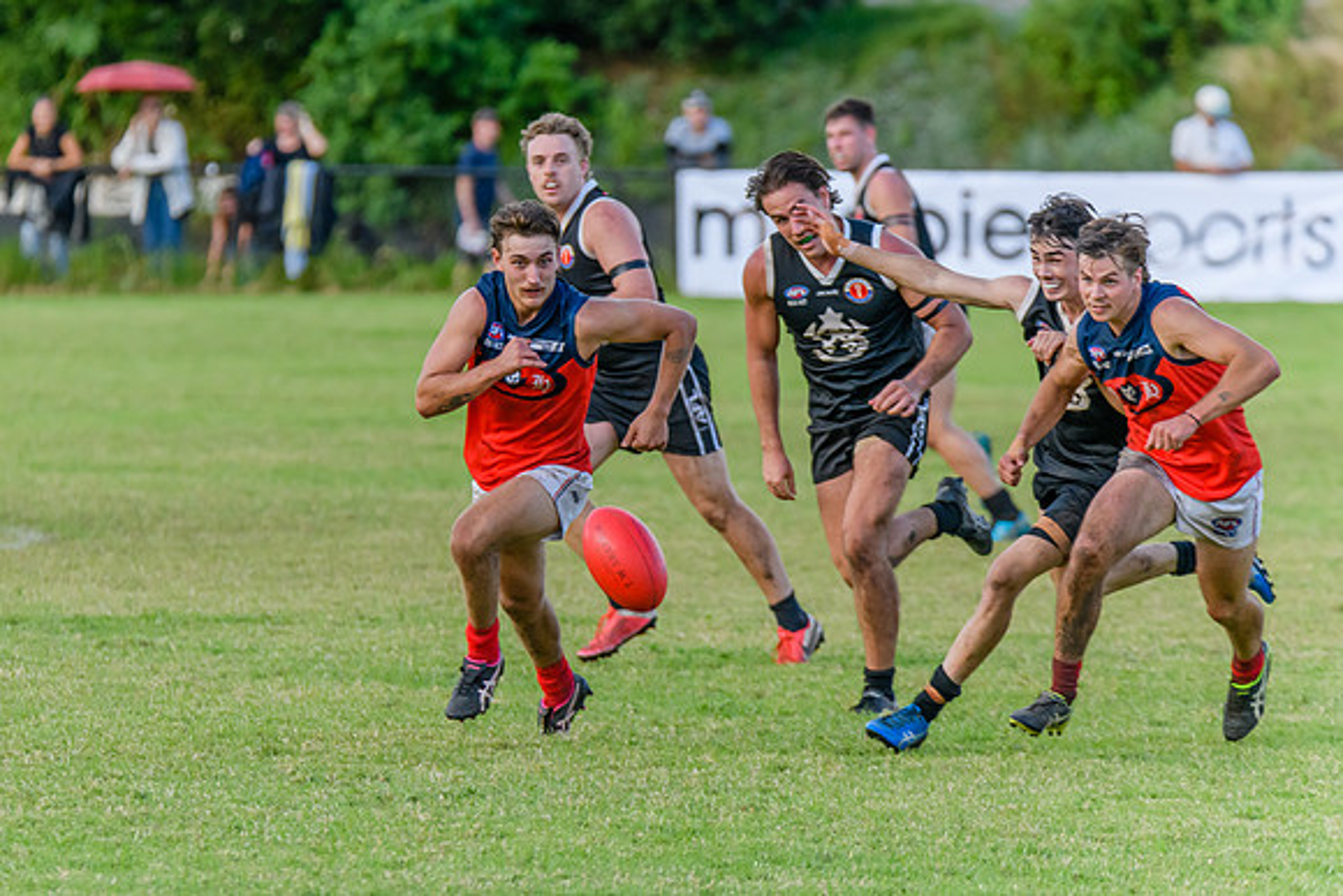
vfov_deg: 2.9
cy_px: 455
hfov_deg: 4.4
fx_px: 17433
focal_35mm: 467
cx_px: 570
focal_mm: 380
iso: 2200
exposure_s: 1/2000
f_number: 6
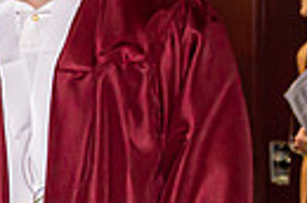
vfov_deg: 9.7
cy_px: 106
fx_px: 1191
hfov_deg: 13.0
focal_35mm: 140
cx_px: -283
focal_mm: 20
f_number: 4.5
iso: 400
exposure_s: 1/25
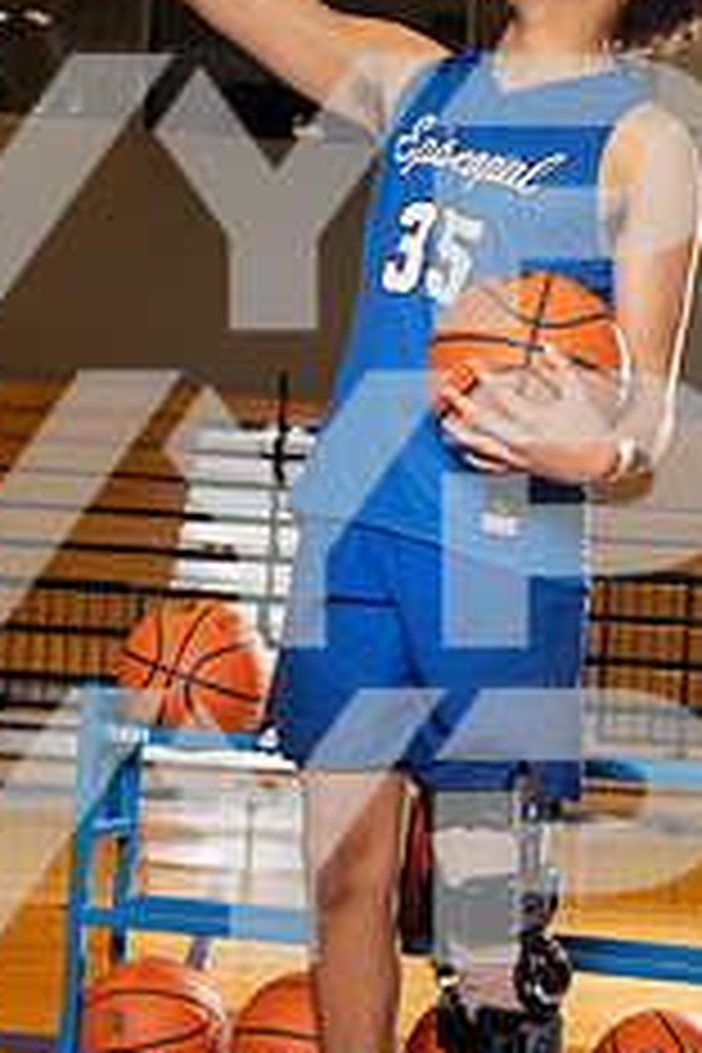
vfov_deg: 26.3
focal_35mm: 77
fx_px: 2252
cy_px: 513
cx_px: 392
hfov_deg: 17.7
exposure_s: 1/250
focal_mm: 40
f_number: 4.5
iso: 400
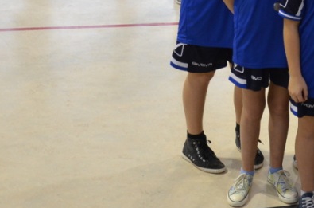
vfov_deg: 13.8
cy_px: 14
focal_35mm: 97
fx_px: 846
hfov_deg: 19.6
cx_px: 388
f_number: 4
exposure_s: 1/60
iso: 1600
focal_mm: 25
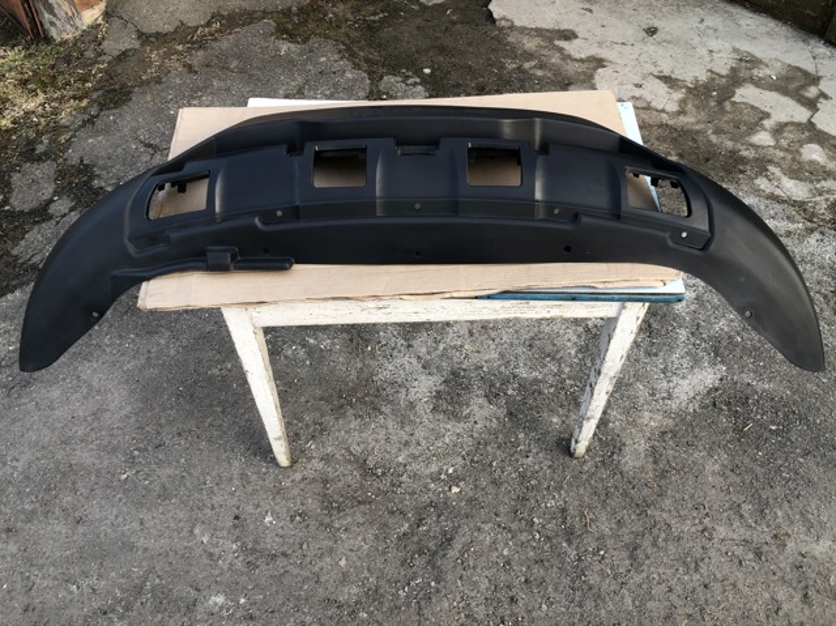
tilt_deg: -49.5
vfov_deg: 49.7
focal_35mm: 28
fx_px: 676
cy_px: 313
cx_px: 418
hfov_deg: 63.5
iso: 50
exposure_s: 1/120
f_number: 1.8
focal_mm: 4
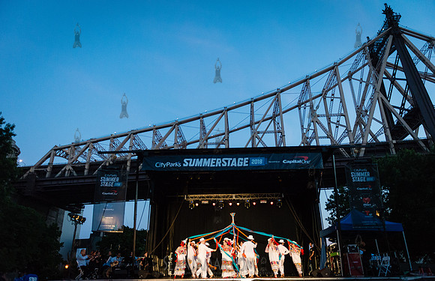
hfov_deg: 73.7
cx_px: 218
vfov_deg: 51.7
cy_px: 145
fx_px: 290
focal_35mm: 24
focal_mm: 24
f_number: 2.8
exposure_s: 1/800
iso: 4000
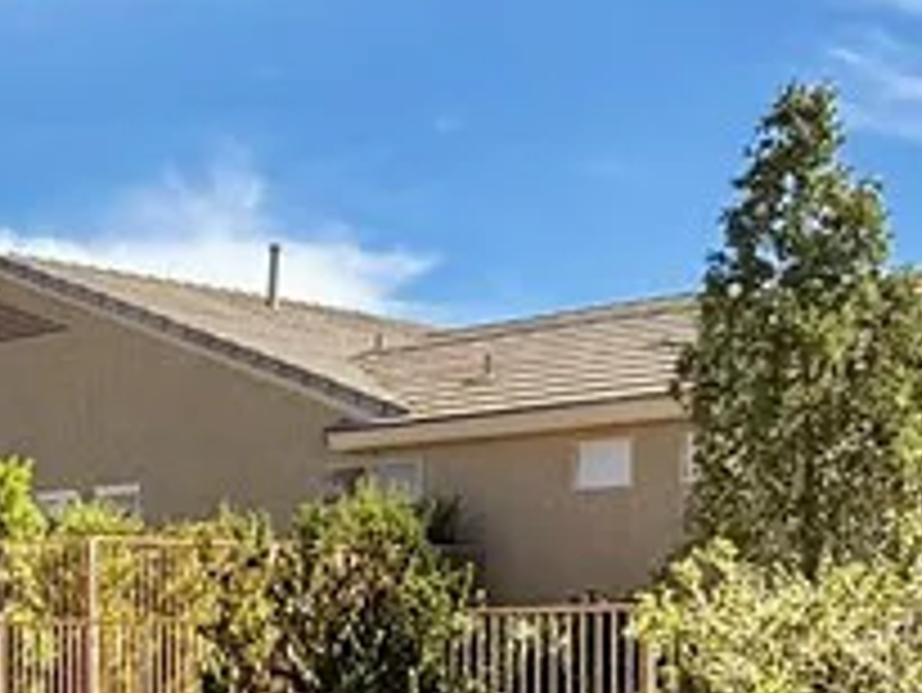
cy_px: 693
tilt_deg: -1.8
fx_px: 1866
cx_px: -72
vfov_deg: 20.4
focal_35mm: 70
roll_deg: +1.2
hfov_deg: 25.8
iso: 50
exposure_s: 1/2165
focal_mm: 2.22
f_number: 2.2
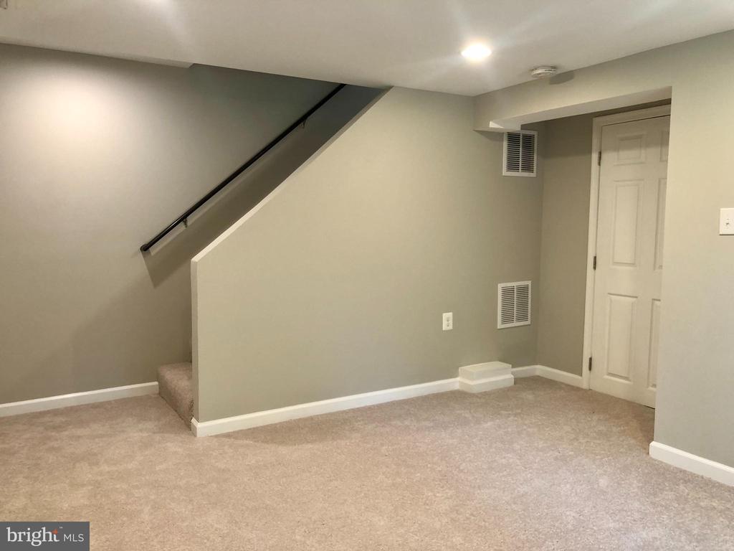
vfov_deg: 49.7
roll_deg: -0.9
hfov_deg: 63.4
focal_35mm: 28
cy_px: 276
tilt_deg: -4.3
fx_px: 594
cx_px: 367
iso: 40
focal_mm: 4
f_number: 1.8
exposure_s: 1/24
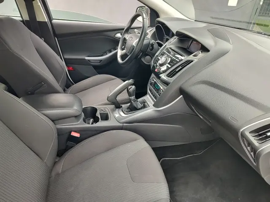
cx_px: 135
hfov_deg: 73.9
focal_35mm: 23
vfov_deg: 58.9
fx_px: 179
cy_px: 101
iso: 100
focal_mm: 5.56
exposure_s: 1/119
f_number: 1.8
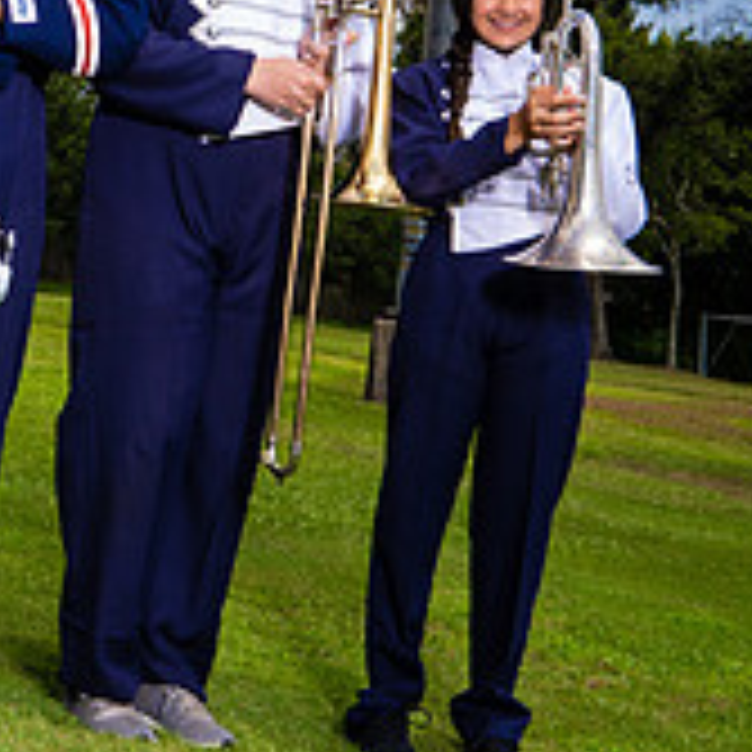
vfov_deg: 23.6
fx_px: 1745
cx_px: -329
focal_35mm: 71
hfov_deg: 21.1
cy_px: 61
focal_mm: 24
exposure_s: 1/250
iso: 200
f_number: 11
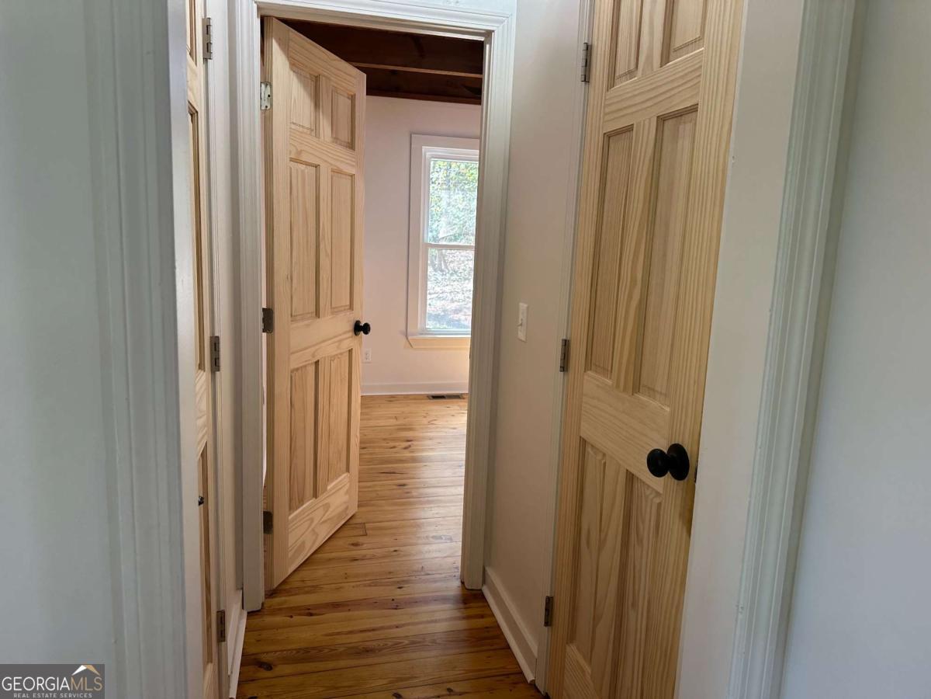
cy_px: 350
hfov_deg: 71.6
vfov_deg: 56.8
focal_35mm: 24
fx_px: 645
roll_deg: -2.2
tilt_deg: -9.5
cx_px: 466
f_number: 1.78
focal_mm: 6.86
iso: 160
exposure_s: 1/60
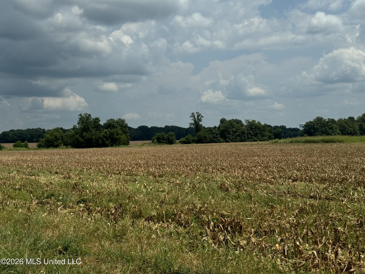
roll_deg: -0.1
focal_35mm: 48
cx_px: 182
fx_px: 506
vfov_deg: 30.3
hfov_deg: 39.7
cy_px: 137
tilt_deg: -0.8
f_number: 1.78
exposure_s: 1/9009
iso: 80
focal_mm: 6.76
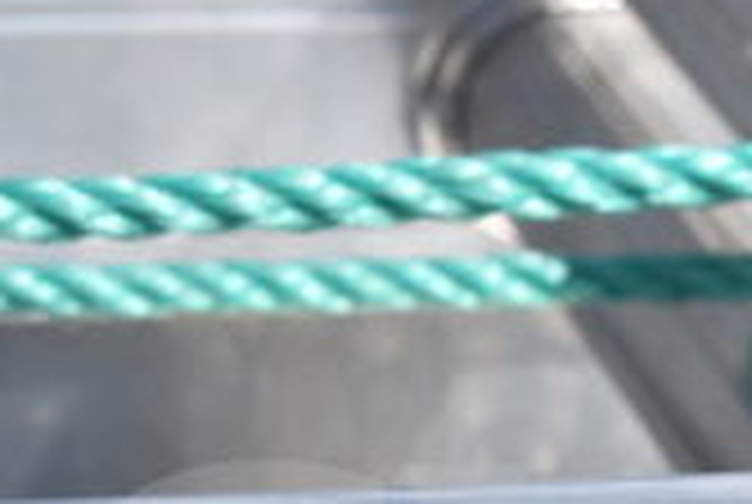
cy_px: 821
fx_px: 4353
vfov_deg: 6.5
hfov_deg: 9.8
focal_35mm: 208
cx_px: 126
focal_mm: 38
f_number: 10
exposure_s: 1/400
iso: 200
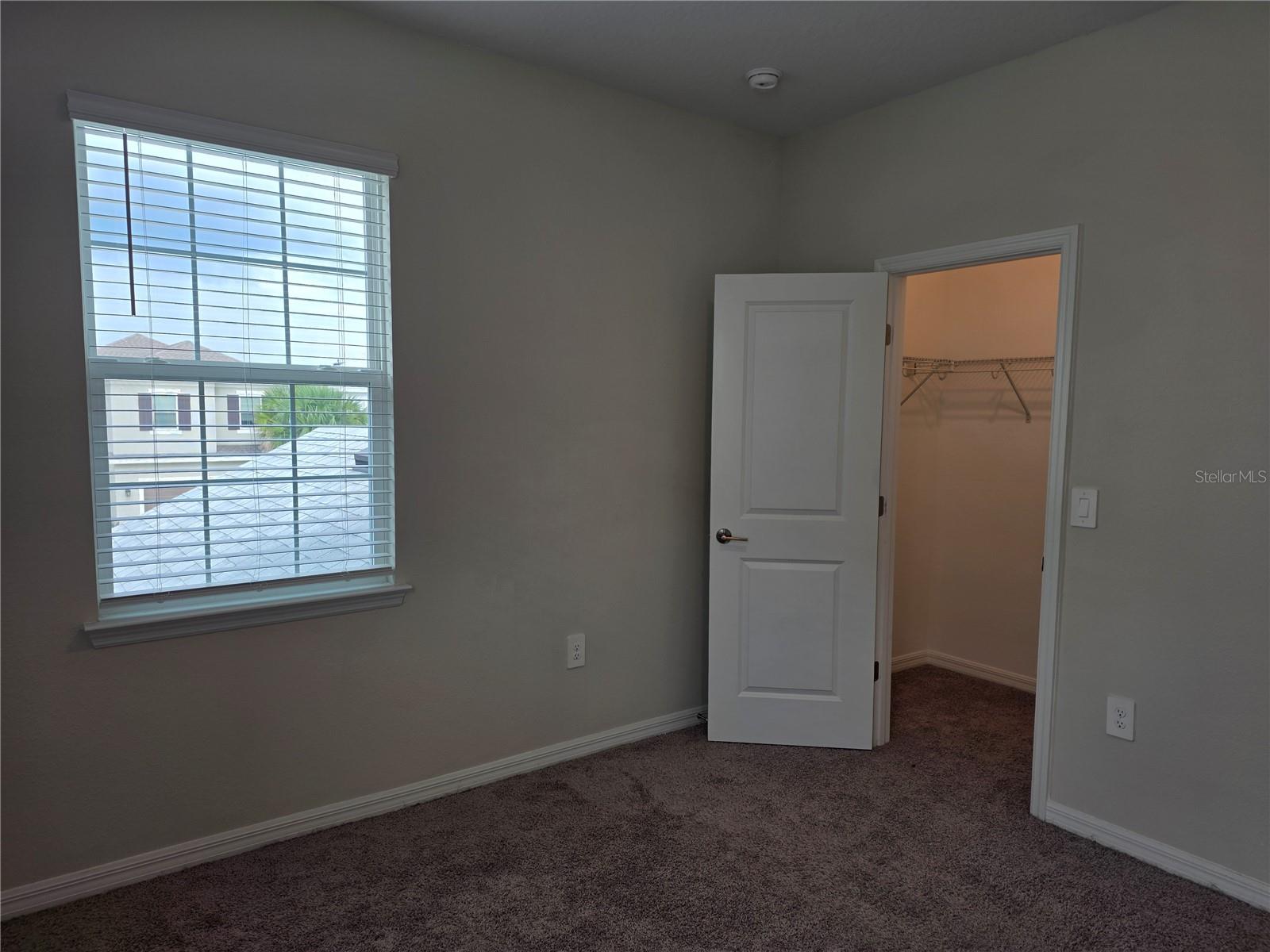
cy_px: 476
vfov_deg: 58.9
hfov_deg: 73.9
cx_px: 635
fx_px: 844
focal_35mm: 23
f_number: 1.7
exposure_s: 1/120
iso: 16
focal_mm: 6.3
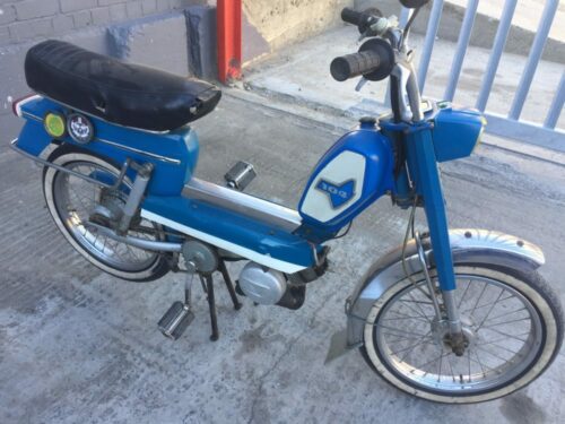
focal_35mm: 29
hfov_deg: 61.7
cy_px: 212
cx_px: 282
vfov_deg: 48.2
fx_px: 473
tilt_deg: -35.3
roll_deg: -2.7
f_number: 2.2
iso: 32
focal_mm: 4.15
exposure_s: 1/100
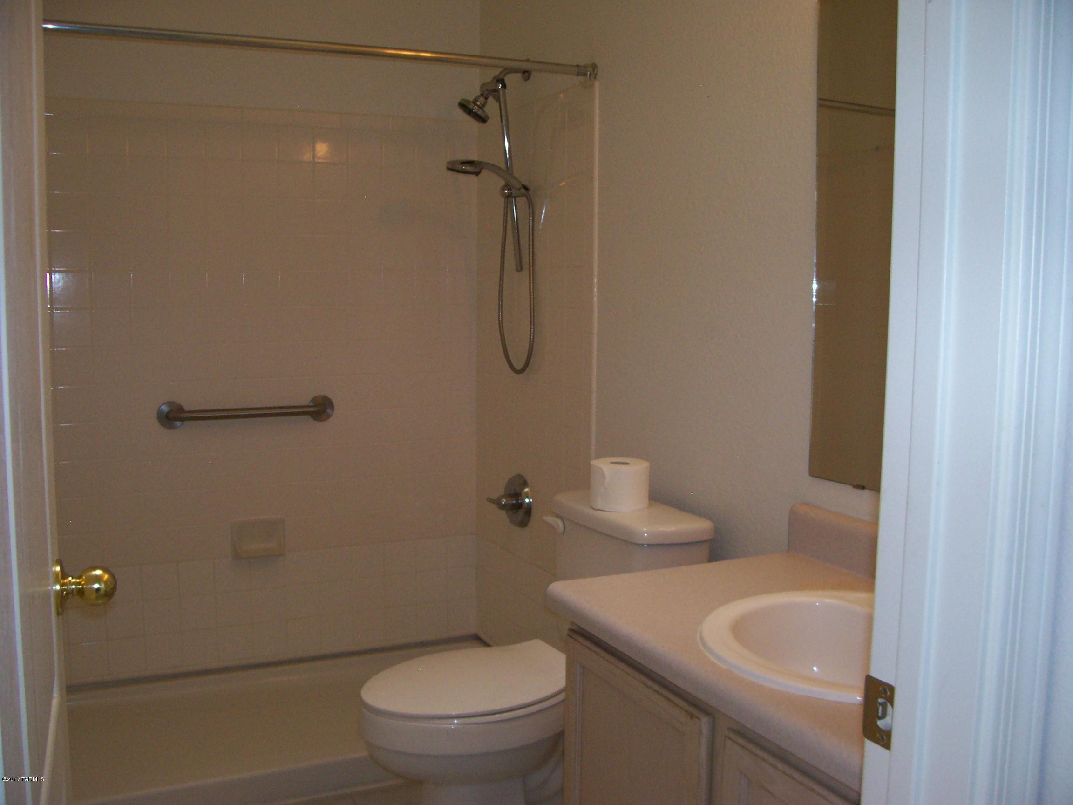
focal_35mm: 34
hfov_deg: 54.0
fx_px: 1054
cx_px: 536
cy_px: 402
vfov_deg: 41.8
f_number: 2.7
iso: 140
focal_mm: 5.6
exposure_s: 1/112
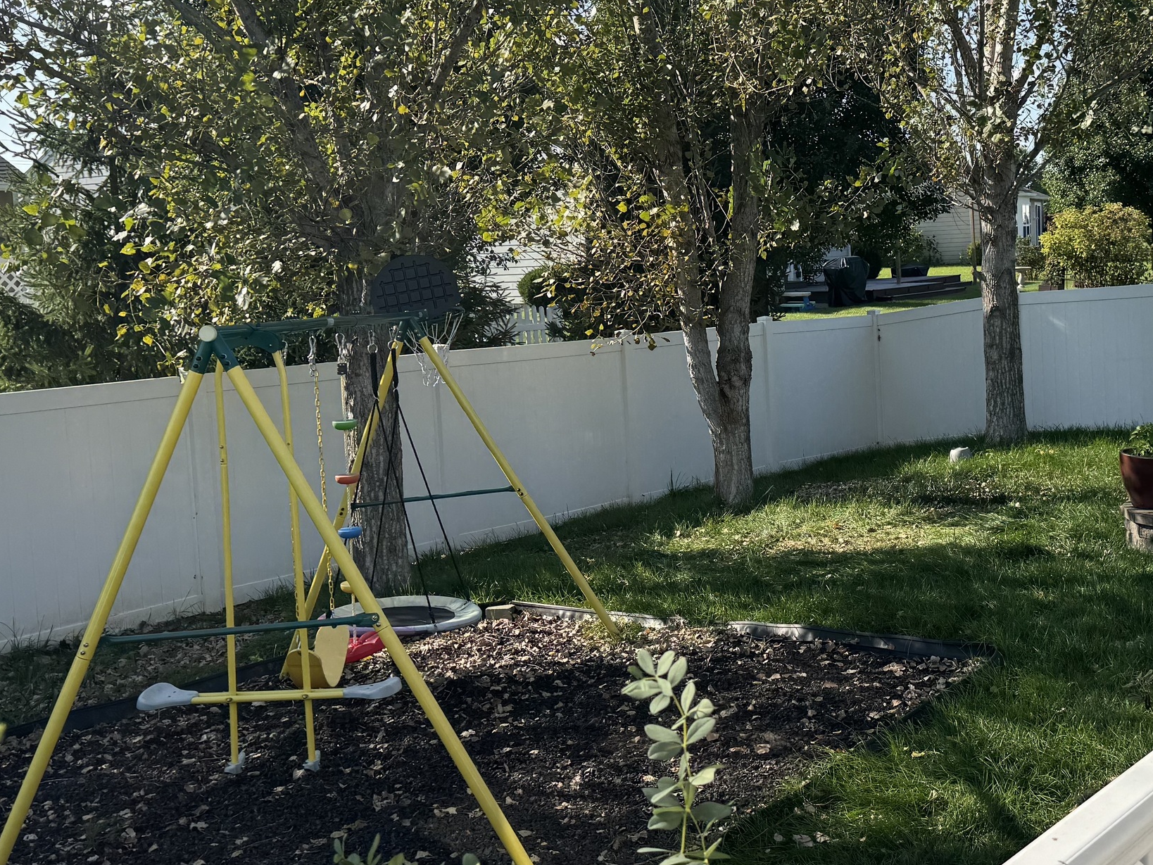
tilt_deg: -5.2
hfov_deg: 41.3
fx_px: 1499
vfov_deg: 32.1
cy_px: 365
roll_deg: +1.6
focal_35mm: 45
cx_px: 802
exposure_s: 1/2415
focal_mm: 6.76
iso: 80
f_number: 1.78
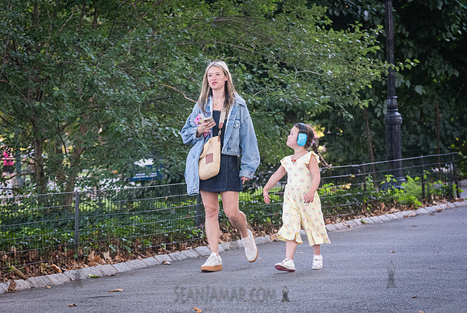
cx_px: 233
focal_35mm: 163
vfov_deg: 8.5
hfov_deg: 12.6
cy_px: 156
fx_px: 2117
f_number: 5
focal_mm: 135
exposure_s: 1/200
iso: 4000
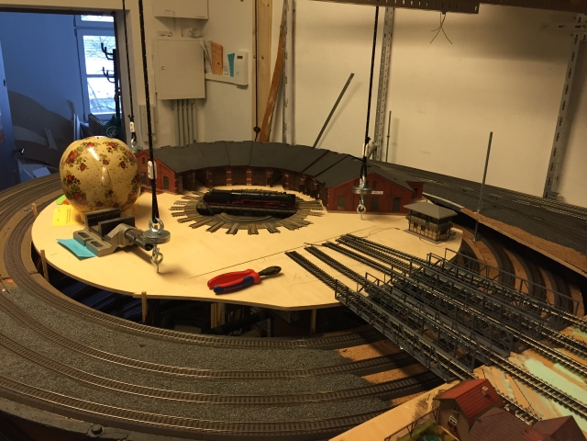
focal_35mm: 29
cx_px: 294
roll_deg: -1.6
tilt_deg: -19.3
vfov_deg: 48.2
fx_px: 492
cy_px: 220
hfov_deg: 61.7
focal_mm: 4.15
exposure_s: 1/33
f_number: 2.2
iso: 64
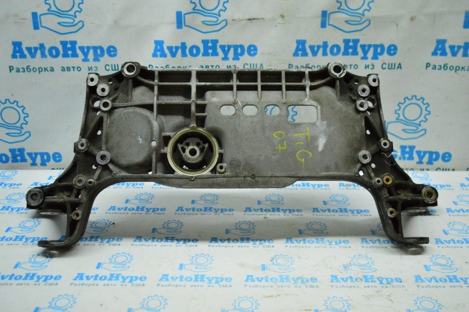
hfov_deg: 49.6
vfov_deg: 34.2
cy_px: 156
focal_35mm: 39
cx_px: 234
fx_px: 508
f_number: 4
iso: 6400
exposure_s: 1/800
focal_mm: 26
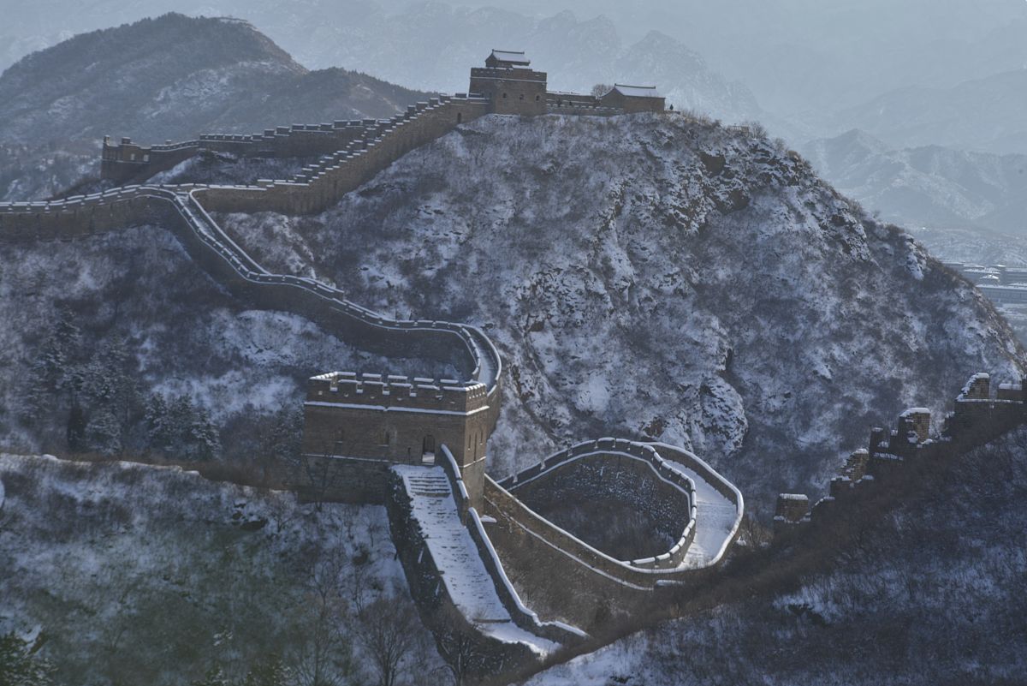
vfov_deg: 19.5
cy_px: 343
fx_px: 1998
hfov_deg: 28.8
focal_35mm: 70
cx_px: 514
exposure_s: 1/80
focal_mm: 70
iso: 100
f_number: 11
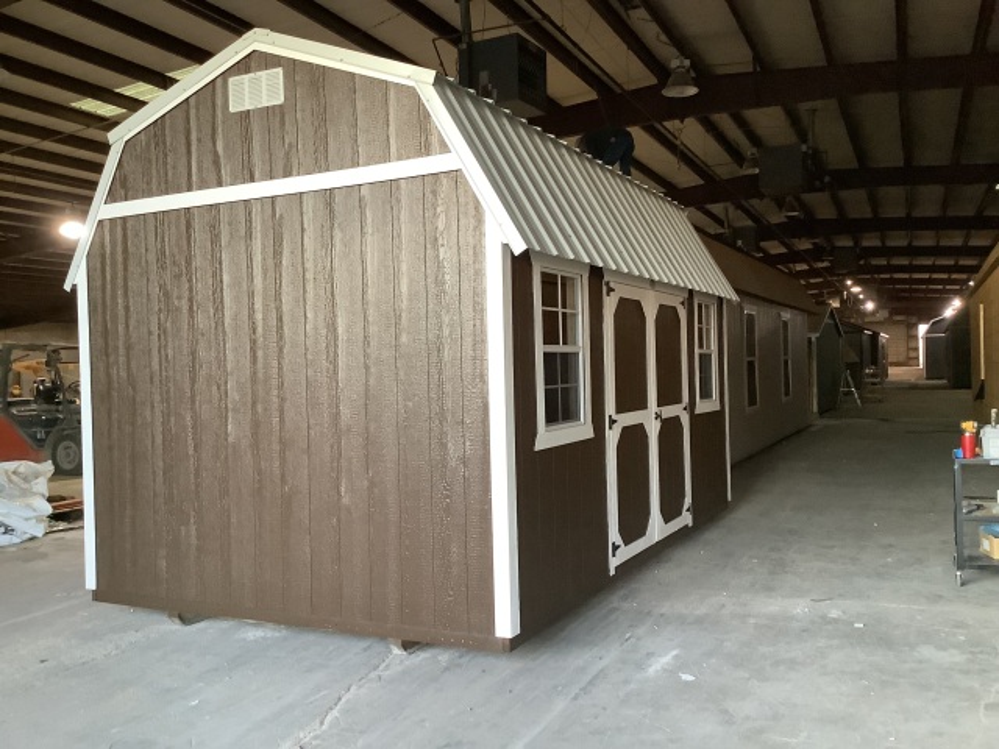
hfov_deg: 58.4
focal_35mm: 31
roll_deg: +1.0
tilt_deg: -0.5
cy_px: 374
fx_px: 895
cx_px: 500
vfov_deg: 45.4
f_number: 2.4
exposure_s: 1/33
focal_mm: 3.3
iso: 400
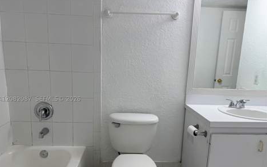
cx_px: 133
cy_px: 99
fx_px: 189
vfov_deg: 47.4
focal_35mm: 26
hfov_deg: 70.4
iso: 64
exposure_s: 1/183
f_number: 1.78
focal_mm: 6.76
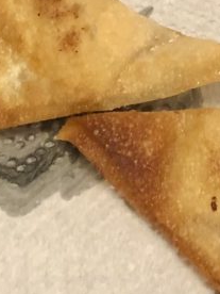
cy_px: 79
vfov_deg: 18.8
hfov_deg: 14.2
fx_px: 881
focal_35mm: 104
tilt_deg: -75.1
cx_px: 104
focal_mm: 3.99
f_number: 1.8
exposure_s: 1/13
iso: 100
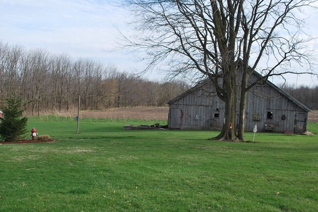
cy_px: 106
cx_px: 159
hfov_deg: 49.5
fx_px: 345
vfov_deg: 34.3
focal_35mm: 39
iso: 100
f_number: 6.3
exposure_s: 1/160
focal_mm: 26
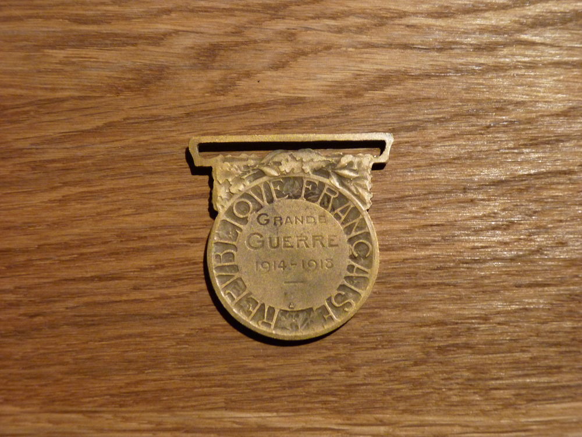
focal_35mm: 45
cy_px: 218
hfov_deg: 42.1
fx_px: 757
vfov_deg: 32.2
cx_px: 291
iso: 400
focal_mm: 8
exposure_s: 1/20
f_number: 3
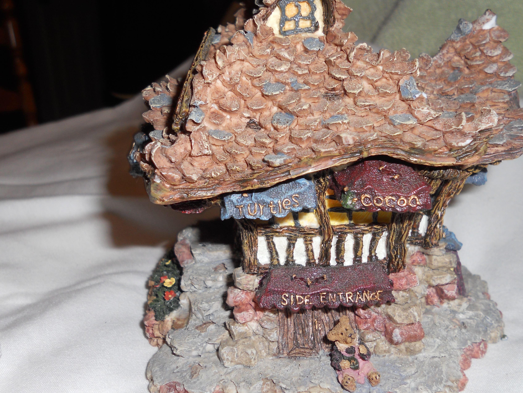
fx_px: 574
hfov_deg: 48.9
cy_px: 189
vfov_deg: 37.7
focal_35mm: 38
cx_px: 243
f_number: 8.8
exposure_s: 1/25
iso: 80
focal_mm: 5.8
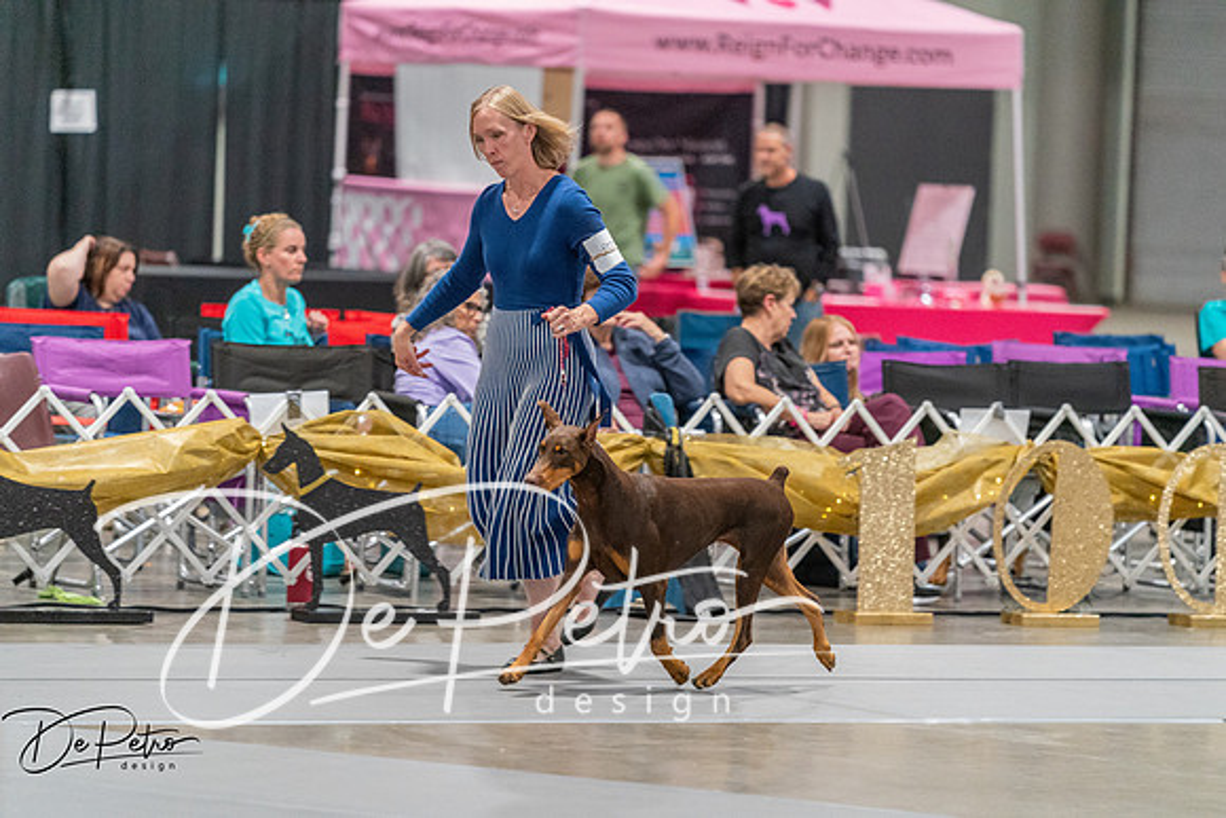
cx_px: 613
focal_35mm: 200
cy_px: 409
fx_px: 6812
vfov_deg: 6.9
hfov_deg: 10.3
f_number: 2.8
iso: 6400
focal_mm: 200
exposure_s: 1/250
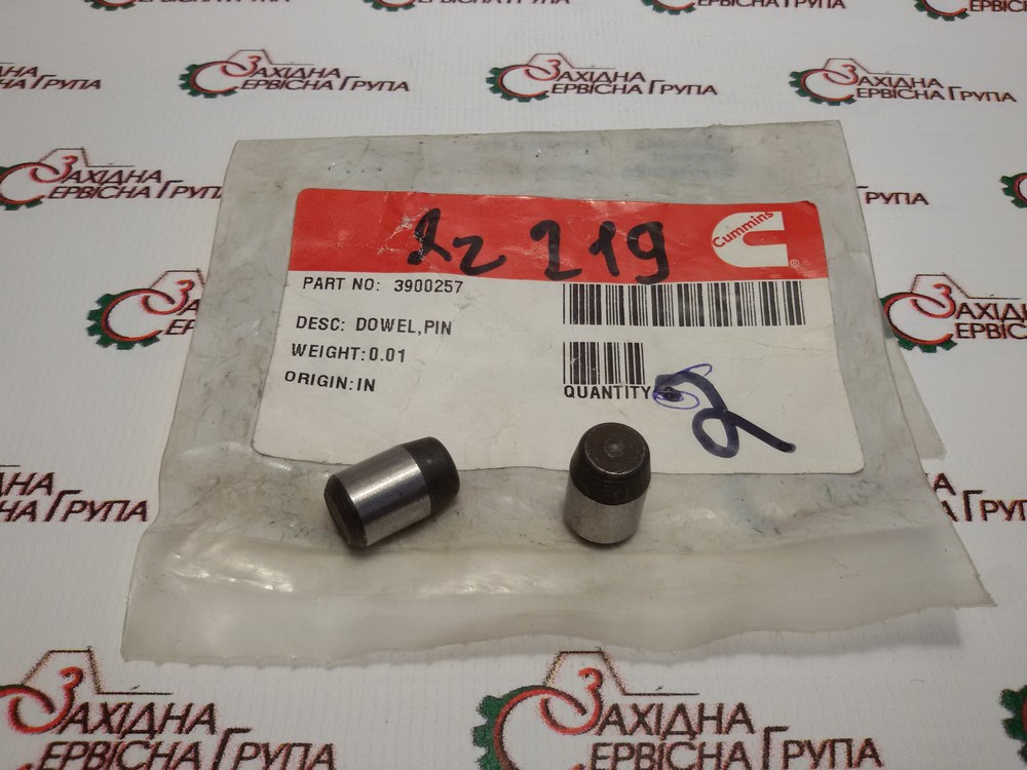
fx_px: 920
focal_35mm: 31
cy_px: 385
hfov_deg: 58.4
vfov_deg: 45.4
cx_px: 514
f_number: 2.4
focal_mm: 2.93
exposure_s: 1/100
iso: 50
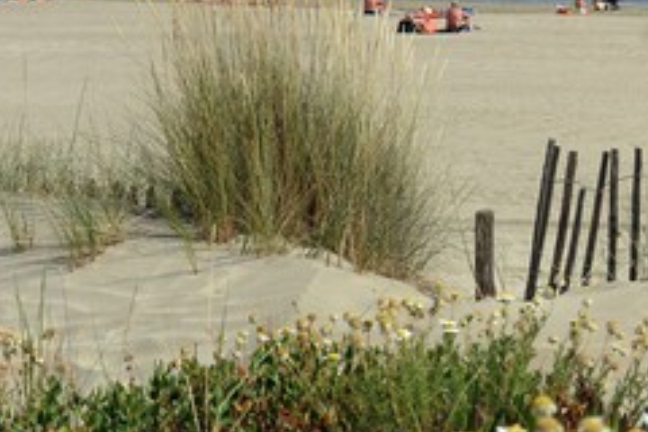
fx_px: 1512
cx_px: 883
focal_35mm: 84
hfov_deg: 21.5
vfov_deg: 16.3
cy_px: 189
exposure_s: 1/800
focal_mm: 28
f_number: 8
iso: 200
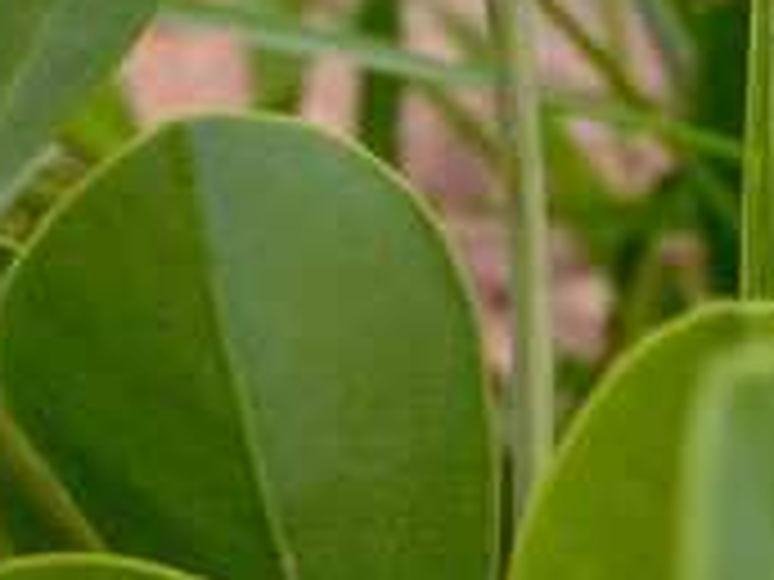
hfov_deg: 9.3
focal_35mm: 208
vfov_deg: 6.8
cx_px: 1022
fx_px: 4651
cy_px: -742
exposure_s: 1/421
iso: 64
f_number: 2.4
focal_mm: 4.28
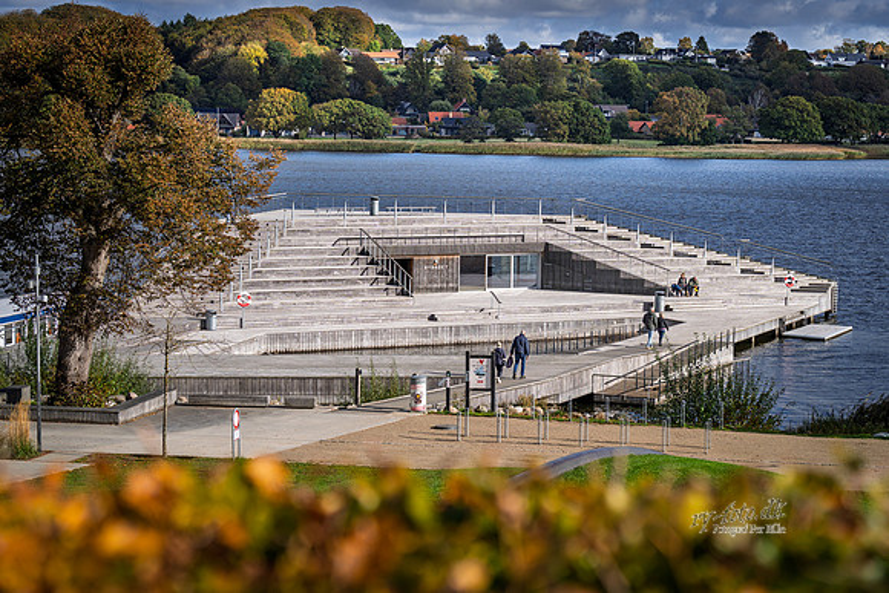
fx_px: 1927
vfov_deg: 17.5
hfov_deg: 26.0
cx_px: 444
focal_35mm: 78
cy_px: 296
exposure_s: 1/3200
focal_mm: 78
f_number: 4.5
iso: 250
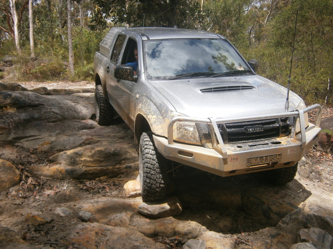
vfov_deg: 39.7
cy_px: 124
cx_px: 166
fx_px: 346
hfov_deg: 51.4
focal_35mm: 36
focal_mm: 6.4
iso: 80
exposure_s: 1/640
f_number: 3.1
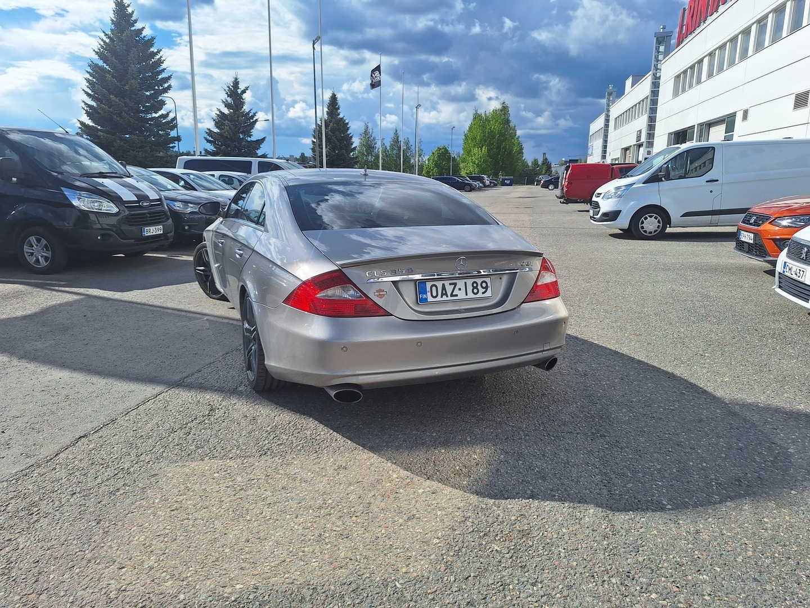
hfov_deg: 73.9
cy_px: 304
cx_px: 405
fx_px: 538
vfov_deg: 58.9
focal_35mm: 23
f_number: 1.8
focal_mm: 5.54
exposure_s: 1/4831
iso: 40
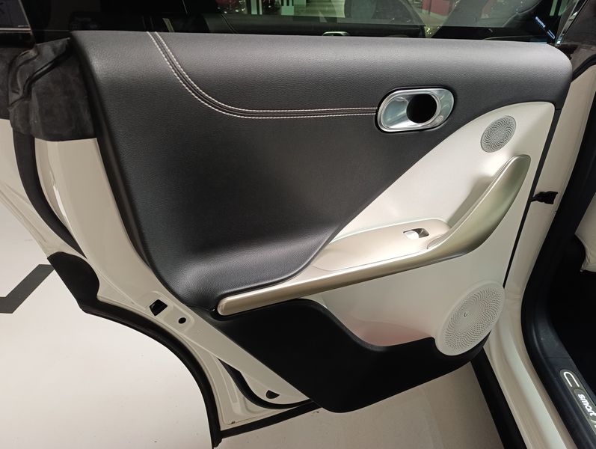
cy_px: 224
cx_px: 298
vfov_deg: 59.0
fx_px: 397
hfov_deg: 73.8
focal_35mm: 23
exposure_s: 1/33.3
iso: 1250
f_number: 1.6
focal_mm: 6.14
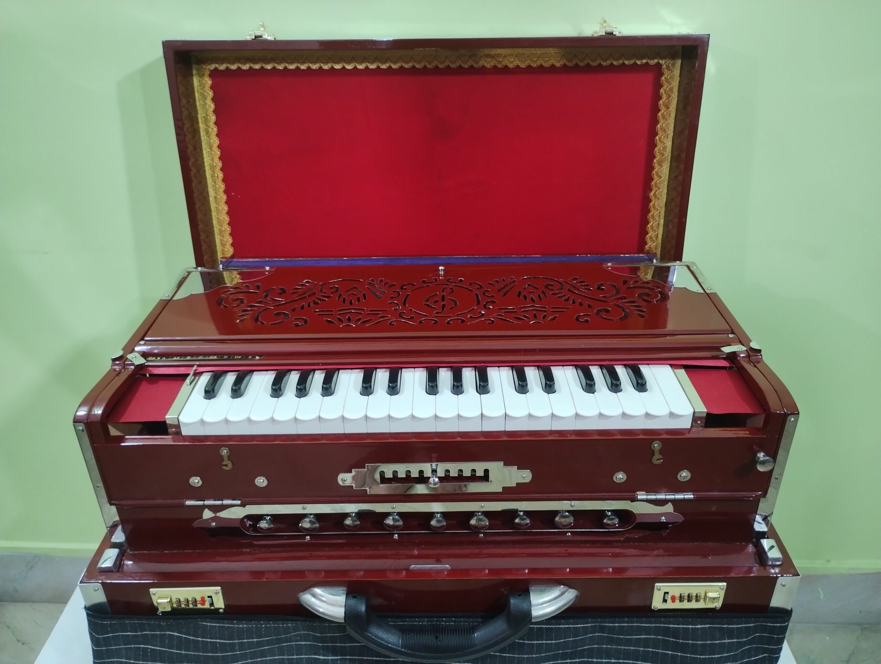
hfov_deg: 63.4
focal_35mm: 28
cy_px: 332
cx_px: 440
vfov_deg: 49.9
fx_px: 714
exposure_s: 1/33.3
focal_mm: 4.27
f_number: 1.8
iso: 703
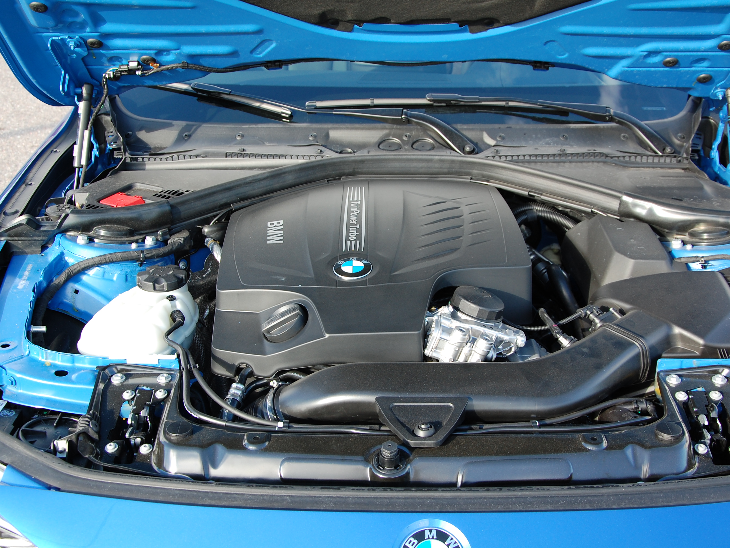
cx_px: 387
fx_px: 991
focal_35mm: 47
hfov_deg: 40.4
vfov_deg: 30.9
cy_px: 277
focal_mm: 28
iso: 220
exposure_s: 1/125
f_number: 5.6
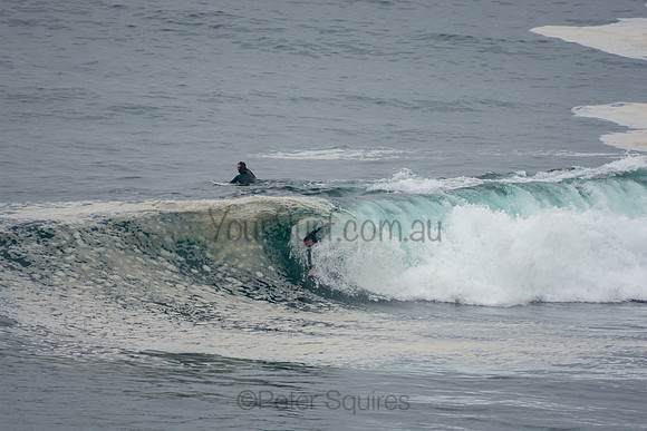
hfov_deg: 3.4
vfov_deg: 2.3
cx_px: 324
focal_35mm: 600
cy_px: 216
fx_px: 10785
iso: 280
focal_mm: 400
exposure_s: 1/1250
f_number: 5.6
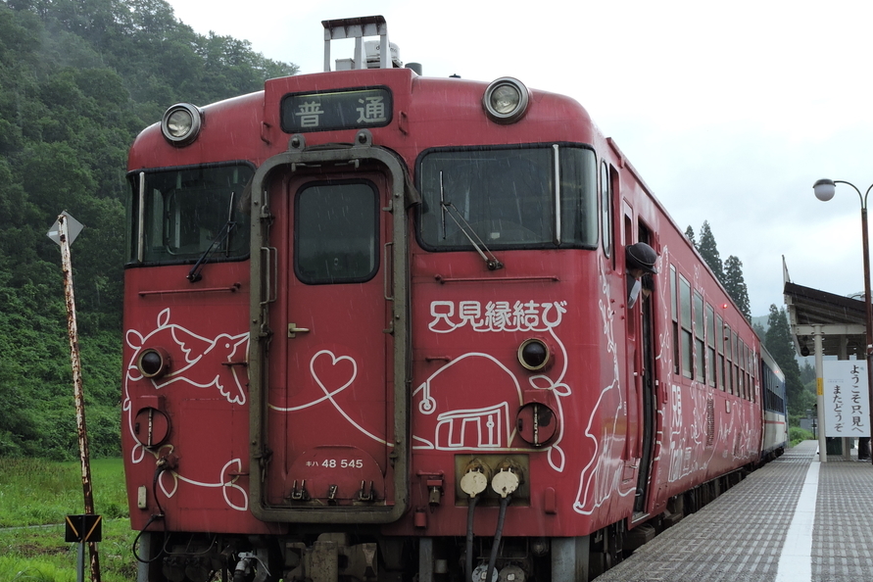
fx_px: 1358
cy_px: 218
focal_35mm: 56
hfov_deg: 35.6
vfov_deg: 24.1
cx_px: 433
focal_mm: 7.2
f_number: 3.8
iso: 100
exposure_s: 1/250
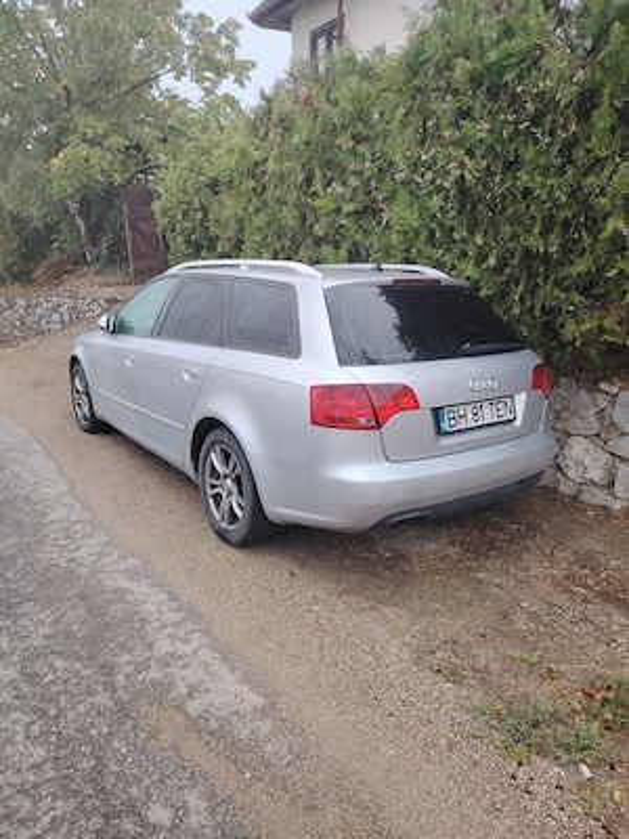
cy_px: 420
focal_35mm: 24
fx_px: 581
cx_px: 314
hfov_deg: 56.8
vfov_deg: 71.6
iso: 363
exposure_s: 1/100
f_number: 1.75
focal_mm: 5.25
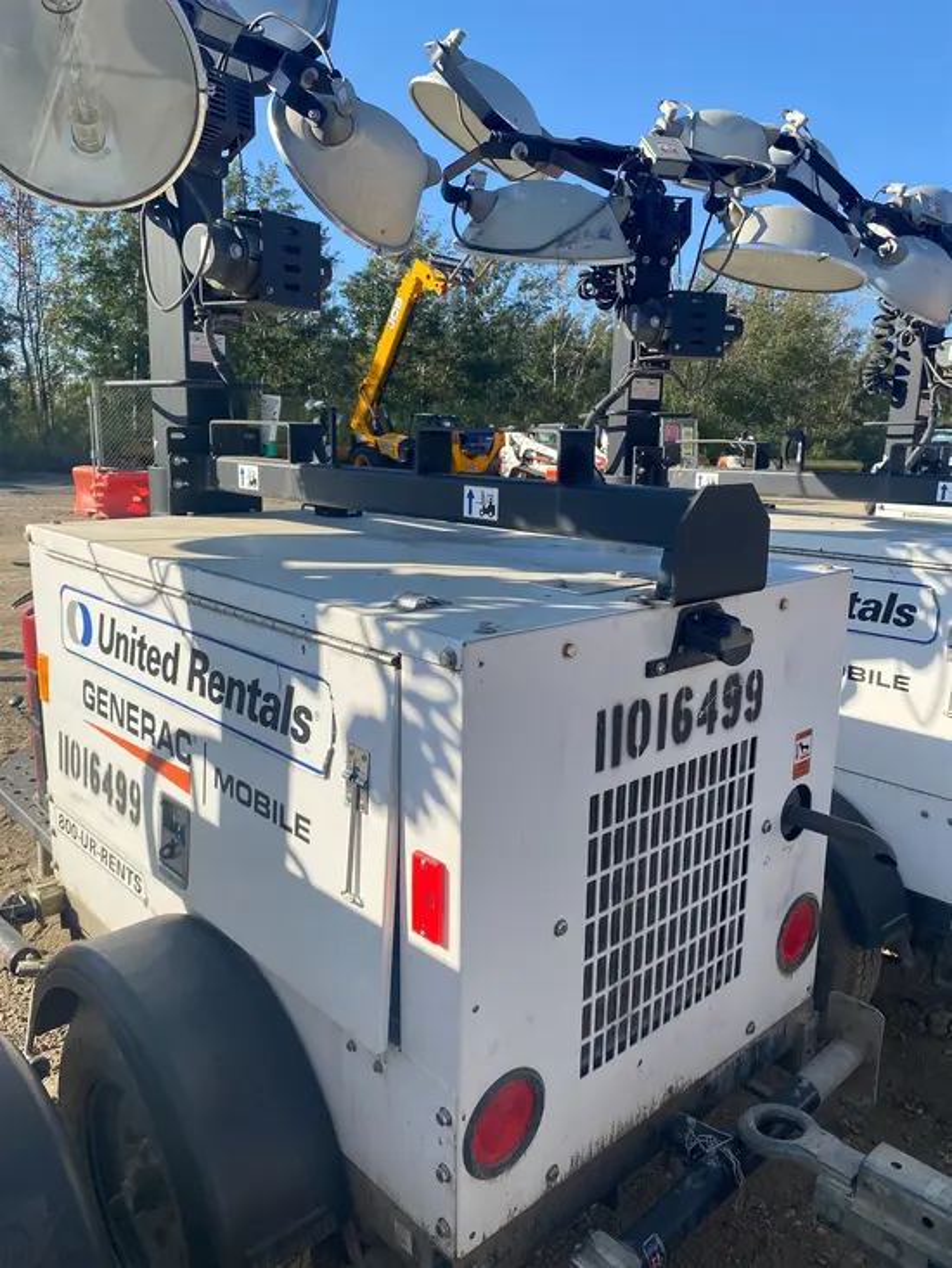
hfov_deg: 53.1
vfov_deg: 67.3
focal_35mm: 26
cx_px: 476
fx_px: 953
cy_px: 634
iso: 32
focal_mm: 4.25
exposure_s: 1/1927
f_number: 1.8
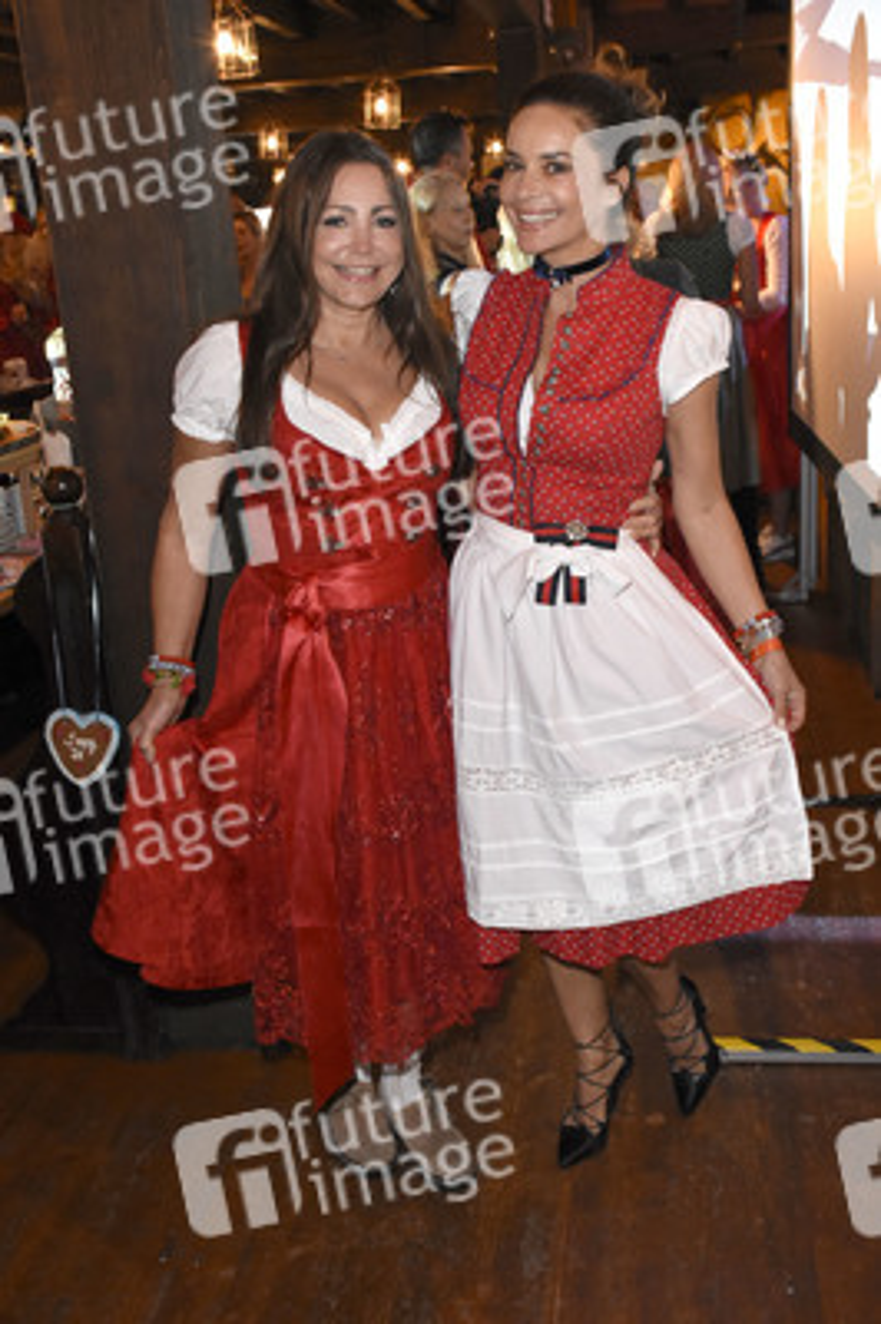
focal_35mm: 34
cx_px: 440
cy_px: 662
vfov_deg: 55.1
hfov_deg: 38.3
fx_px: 1269
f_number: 6.3
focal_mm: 23
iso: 3200
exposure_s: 1/60
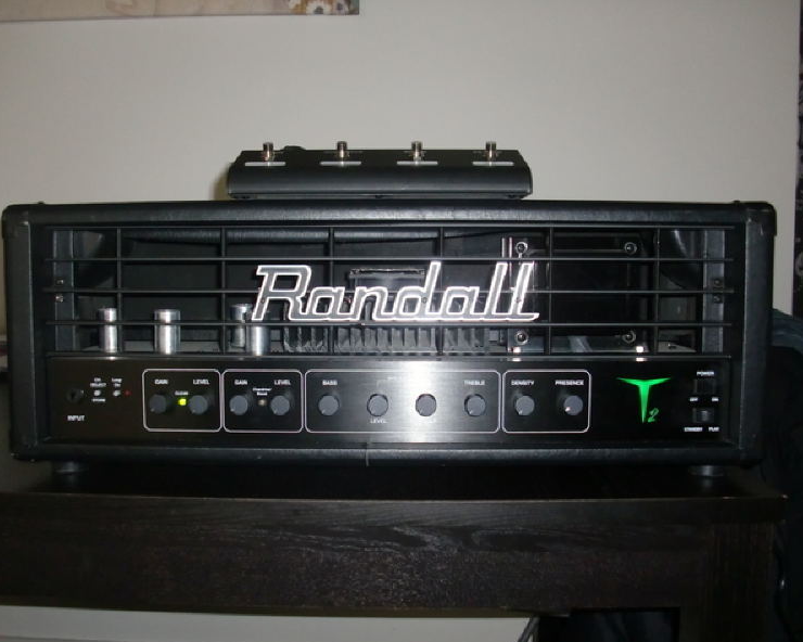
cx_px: 393
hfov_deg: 47.9
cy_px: 324
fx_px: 903
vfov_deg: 39.2
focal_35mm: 38
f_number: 2.8
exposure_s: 1/60
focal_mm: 6.3
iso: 400
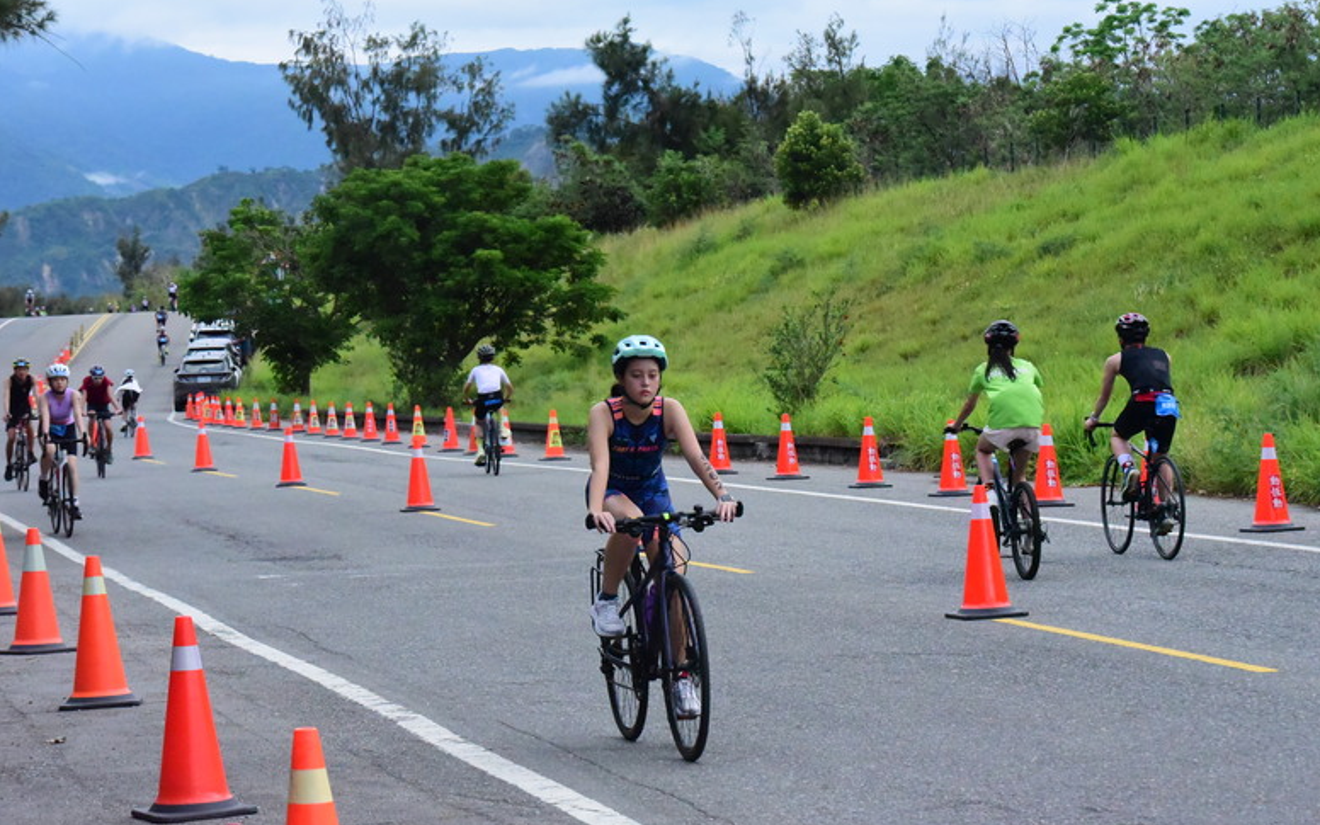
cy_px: 418
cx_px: 662
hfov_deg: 17.0
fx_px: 4425
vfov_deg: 10.7
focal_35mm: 123
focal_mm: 120
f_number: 13
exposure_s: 1/2500
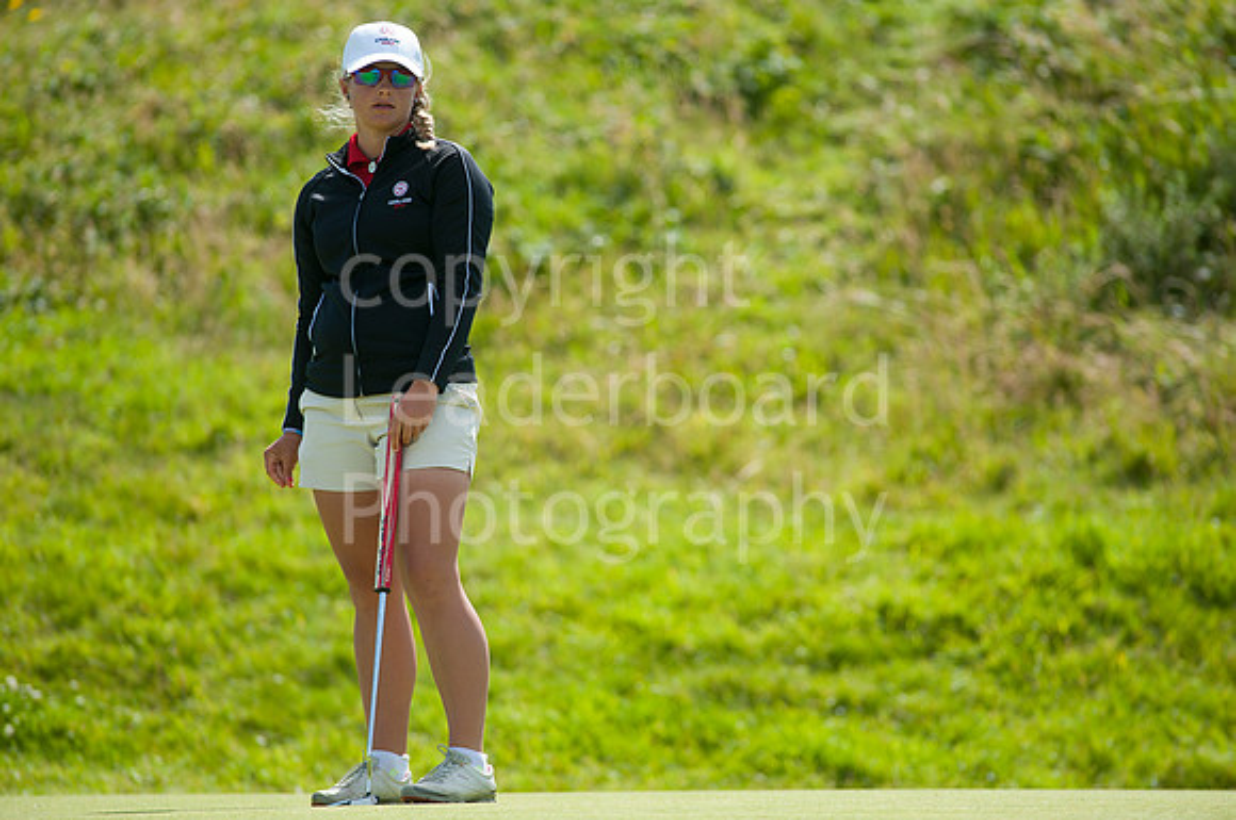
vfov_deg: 4.6
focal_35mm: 300
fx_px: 10286
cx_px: 618
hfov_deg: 6.9
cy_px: 410
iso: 200
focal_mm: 300
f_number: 4.5
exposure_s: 1/2000
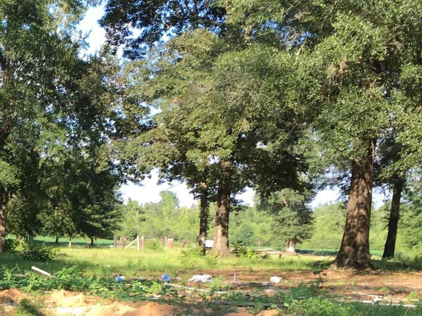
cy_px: 285
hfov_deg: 24.3
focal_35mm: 75
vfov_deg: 19.3
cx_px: -41
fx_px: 914
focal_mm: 4.15
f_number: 2.2
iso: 25
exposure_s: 1/320
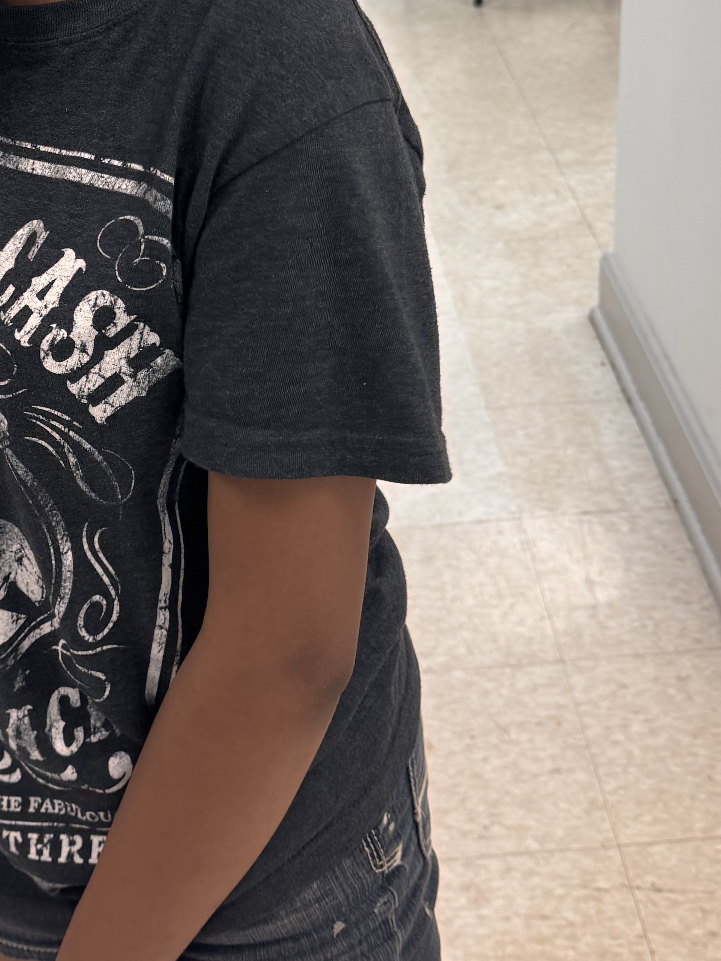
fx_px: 1694
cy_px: 135
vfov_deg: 30.6
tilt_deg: -22.4
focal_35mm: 61
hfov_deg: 24.0
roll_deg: +3.1
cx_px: 316
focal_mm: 6.76
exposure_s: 1/120
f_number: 1.78
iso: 125
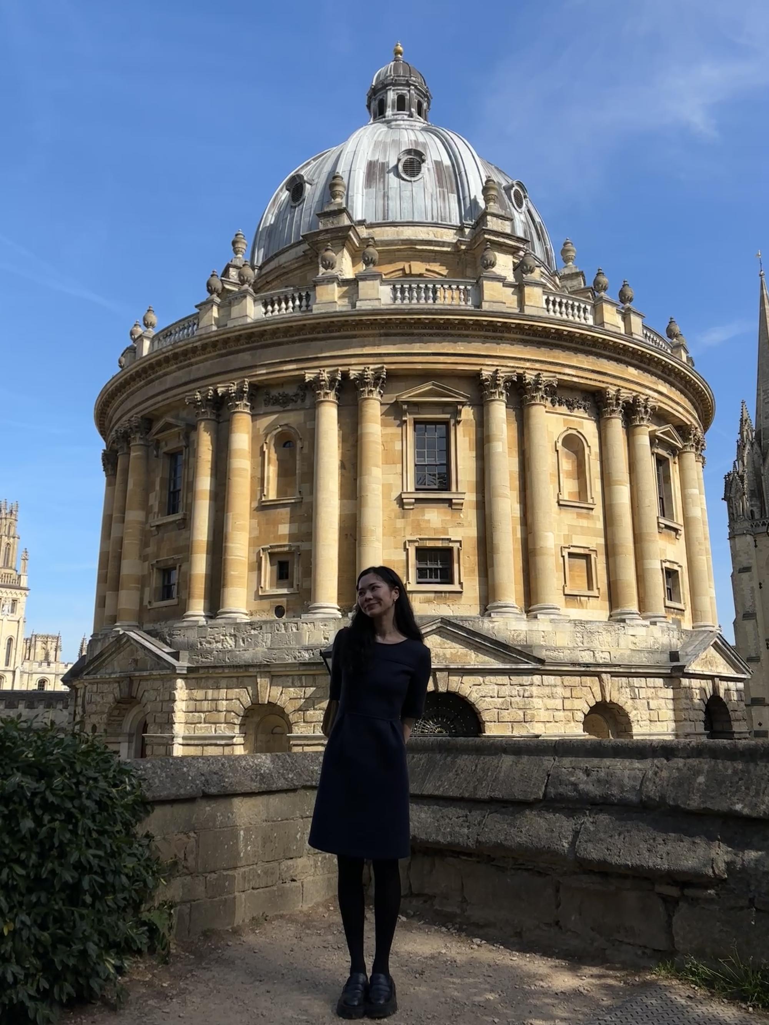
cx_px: 384
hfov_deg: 53.1
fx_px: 770
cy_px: 512
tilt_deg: +13.0
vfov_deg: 67.3
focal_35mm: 26
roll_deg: -1.3
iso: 50
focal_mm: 5.96
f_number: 1.6
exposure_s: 1/4255
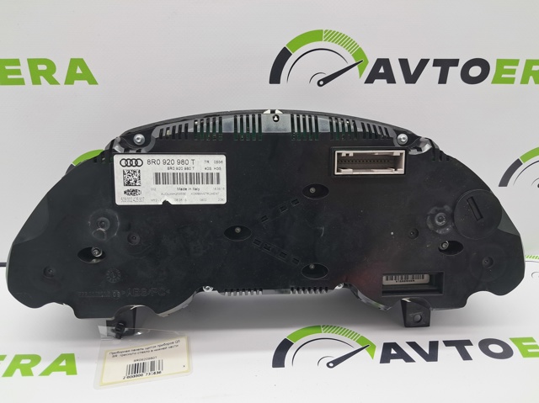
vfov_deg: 51.3
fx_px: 420
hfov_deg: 65.4
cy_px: 202
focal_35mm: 27
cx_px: 270
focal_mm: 4
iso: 50
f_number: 1.8
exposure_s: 1/50
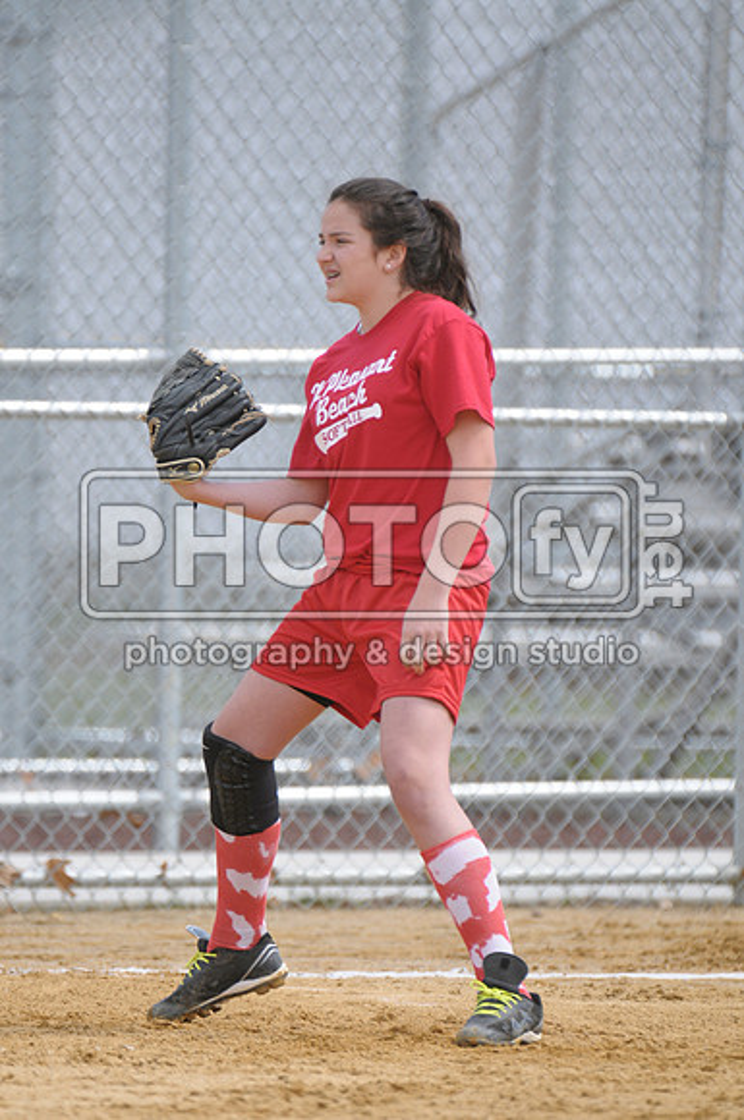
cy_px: 560
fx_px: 18654
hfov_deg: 2.3
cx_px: 372
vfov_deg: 3.4
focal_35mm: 600
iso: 400
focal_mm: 400
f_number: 4
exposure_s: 1/1600
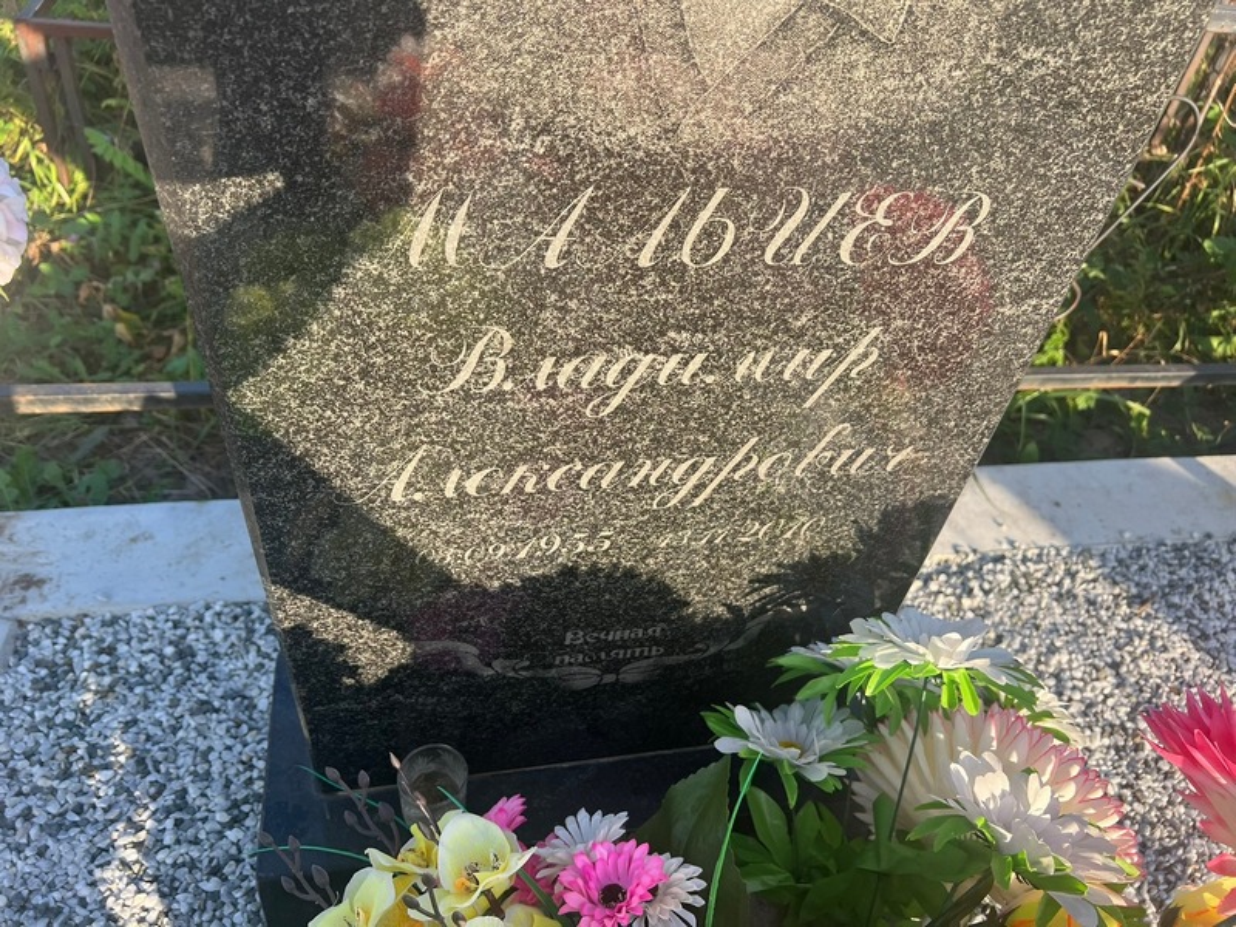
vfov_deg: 53.1
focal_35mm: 26
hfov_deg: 67.3
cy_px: 464
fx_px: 928
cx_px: 618
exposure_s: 1/814
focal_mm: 5.7
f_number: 1.5
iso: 50
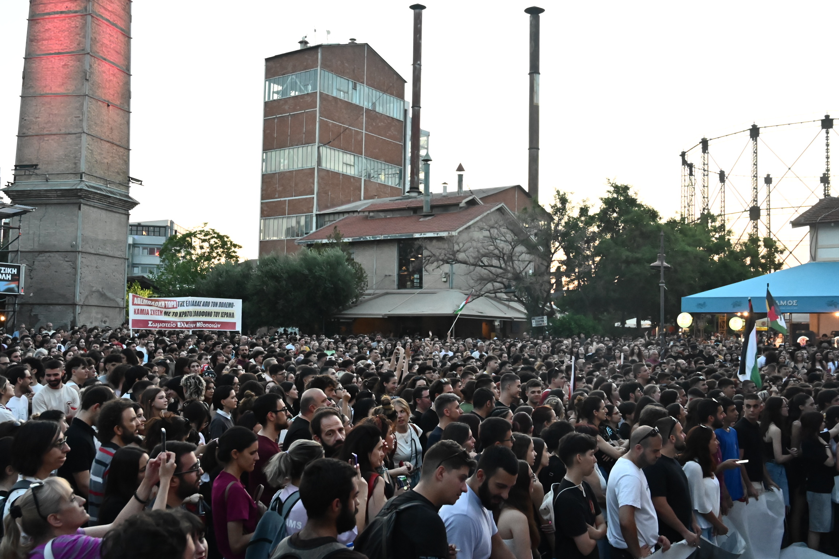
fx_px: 839
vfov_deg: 36.9
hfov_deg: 53.1
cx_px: 420
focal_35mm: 36
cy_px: 280
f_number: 4.5
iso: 4000
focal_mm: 24
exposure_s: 1/320
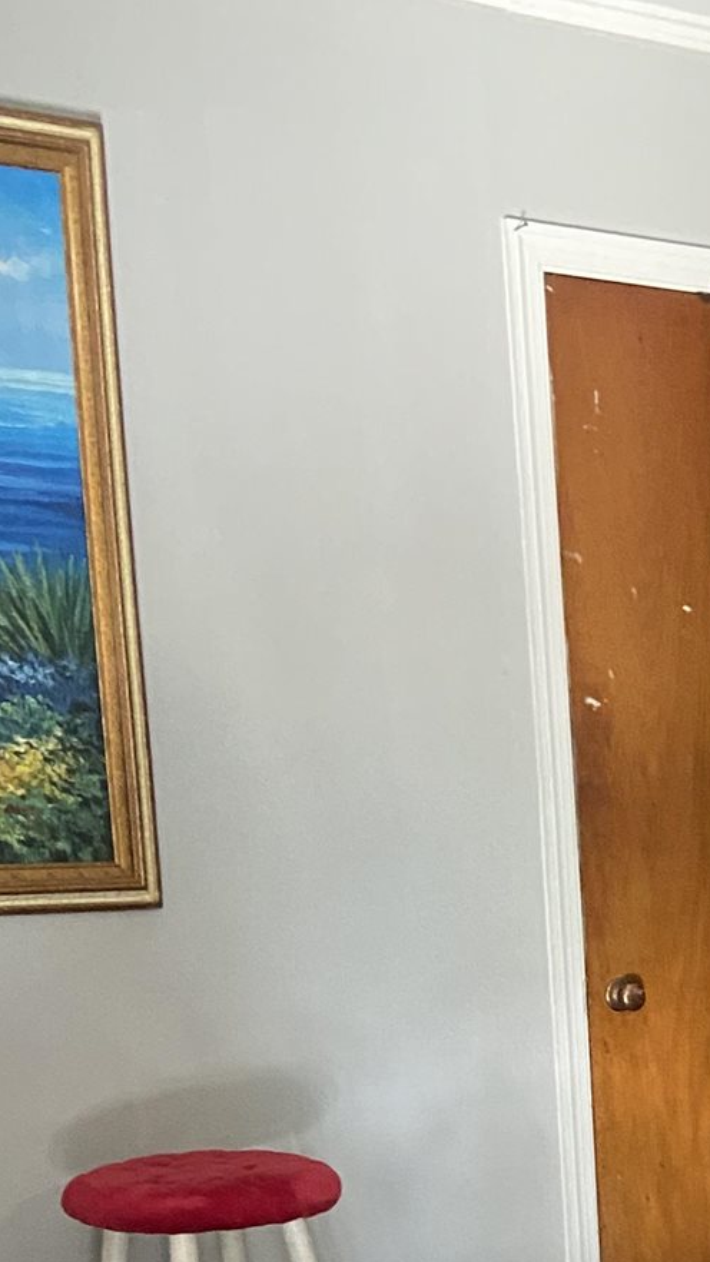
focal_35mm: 74
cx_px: 1119
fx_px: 2477
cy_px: 1429
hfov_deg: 14.9
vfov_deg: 26.1
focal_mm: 4.25
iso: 400
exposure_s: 1/60
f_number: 1.8
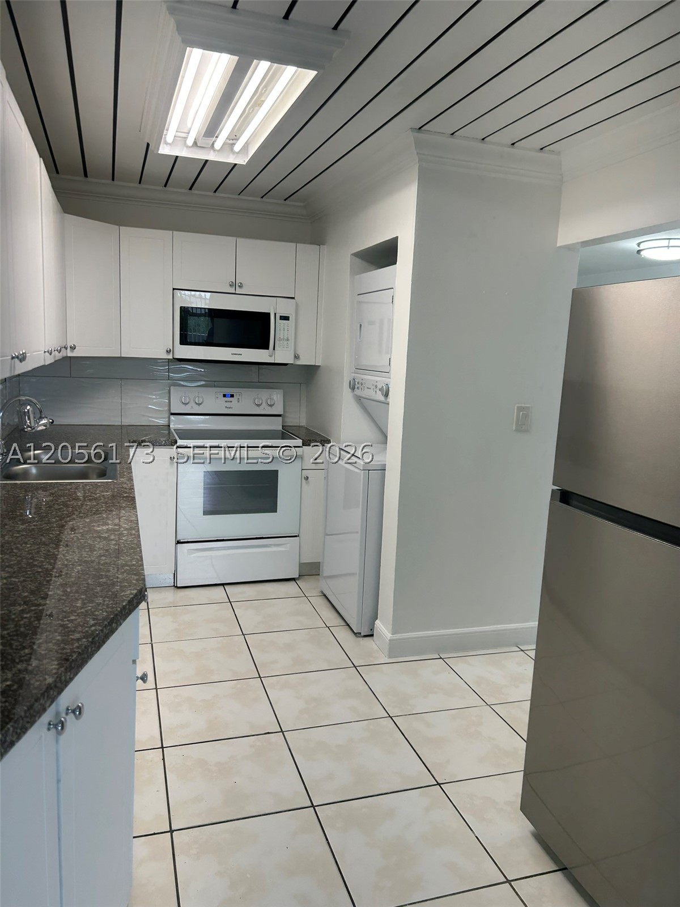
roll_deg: -3.8
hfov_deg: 53.1
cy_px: 454
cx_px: 340
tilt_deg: -8.9
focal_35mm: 26
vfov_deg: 67.3
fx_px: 681
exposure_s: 1/120
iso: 40
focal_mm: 5.7
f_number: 1.5
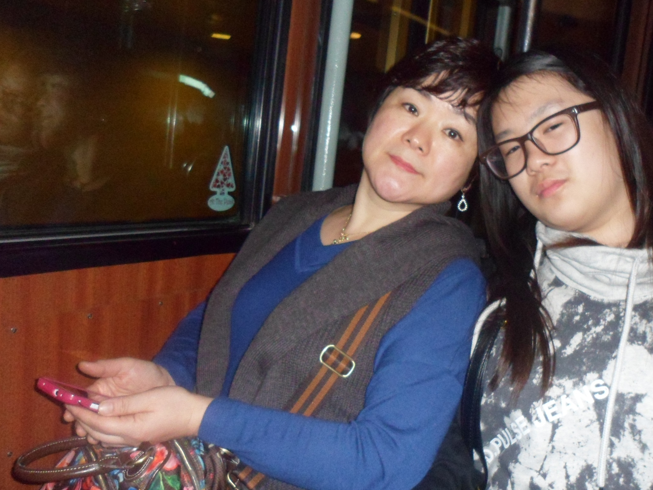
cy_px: 237
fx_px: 623
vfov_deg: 42.9
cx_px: 363
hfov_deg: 55.2
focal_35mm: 33
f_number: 9.4
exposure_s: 1/15
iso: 480
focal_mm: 4.9
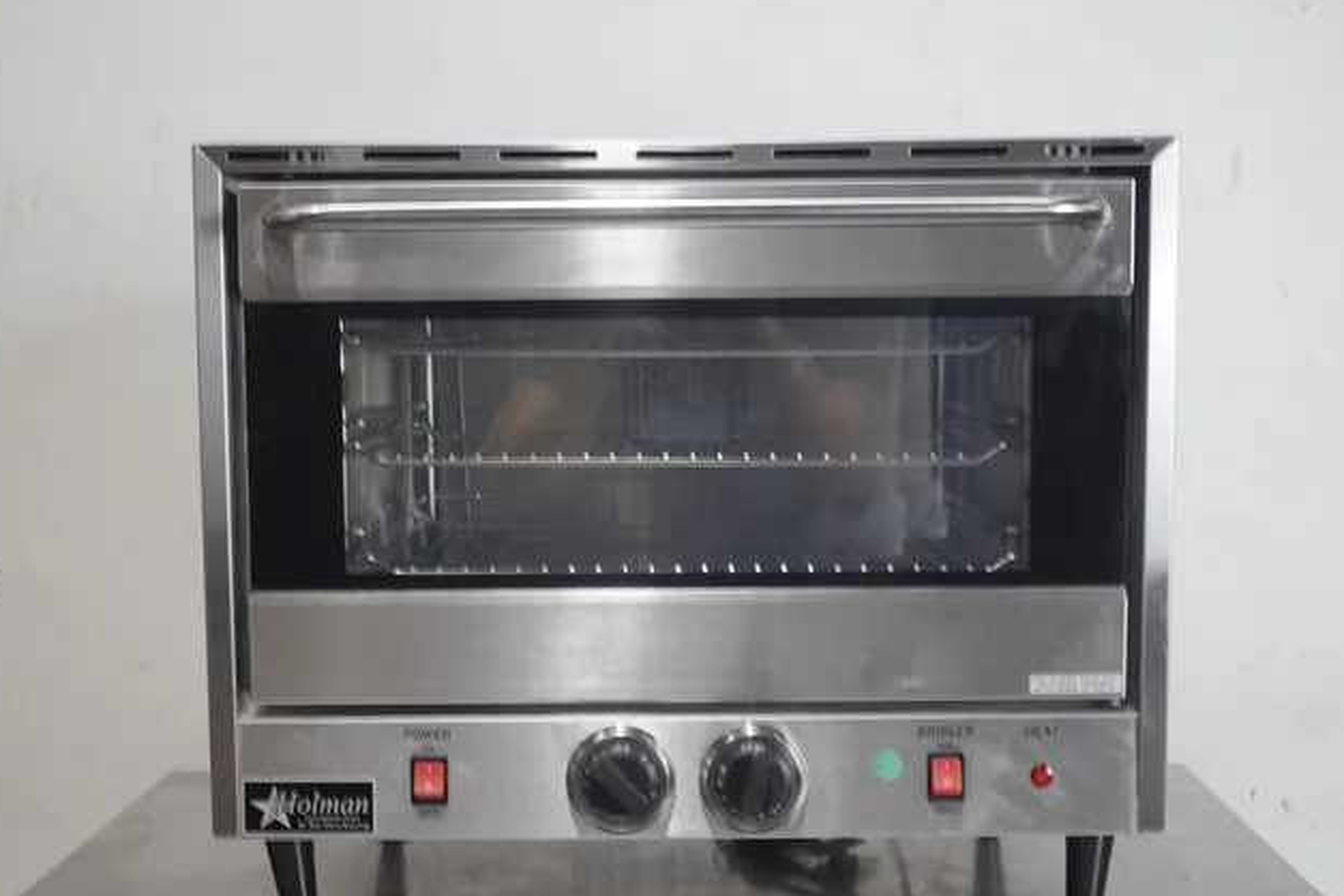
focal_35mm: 55
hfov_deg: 36.2
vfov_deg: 24.6
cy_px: 525
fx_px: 2053
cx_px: 669
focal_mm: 16.86
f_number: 4
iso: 640
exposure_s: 1/50
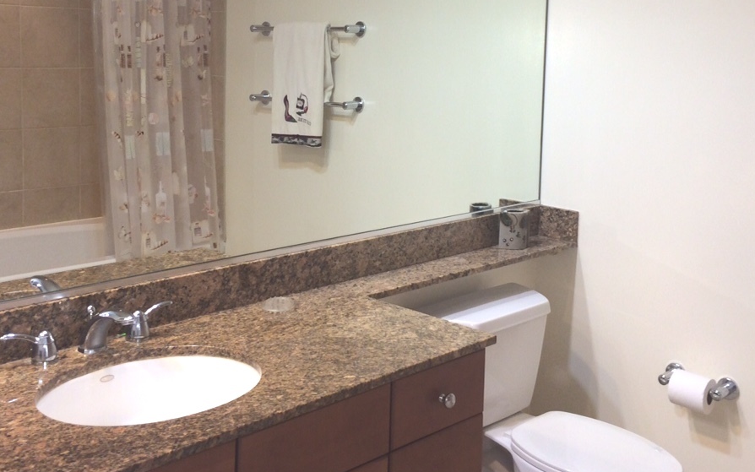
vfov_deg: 28.8
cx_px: 378
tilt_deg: -4.9
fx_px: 905
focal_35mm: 44
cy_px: 115
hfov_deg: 45.3
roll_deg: -1.7
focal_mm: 4.15
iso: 50
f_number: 2.2
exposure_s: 1/30
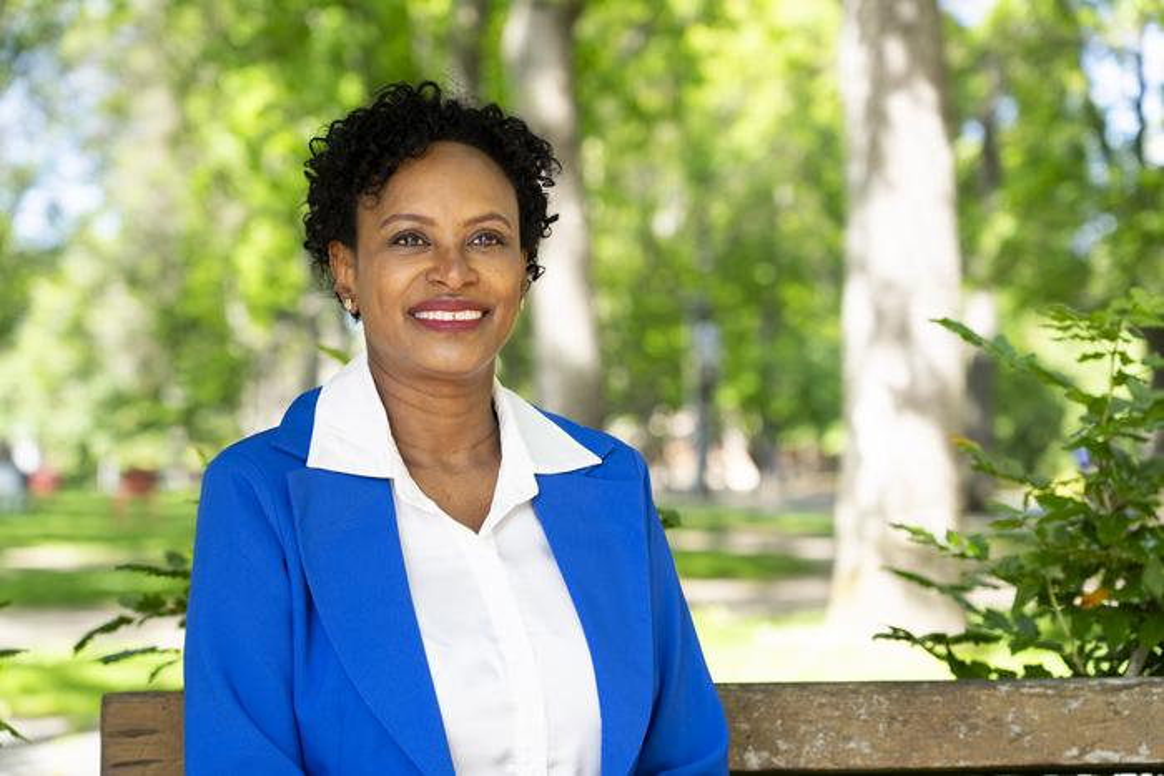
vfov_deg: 17.7
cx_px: 582
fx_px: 2490
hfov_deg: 26.3
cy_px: 388
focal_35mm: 77
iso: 100
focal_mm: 77
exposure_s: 1/160
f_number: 4
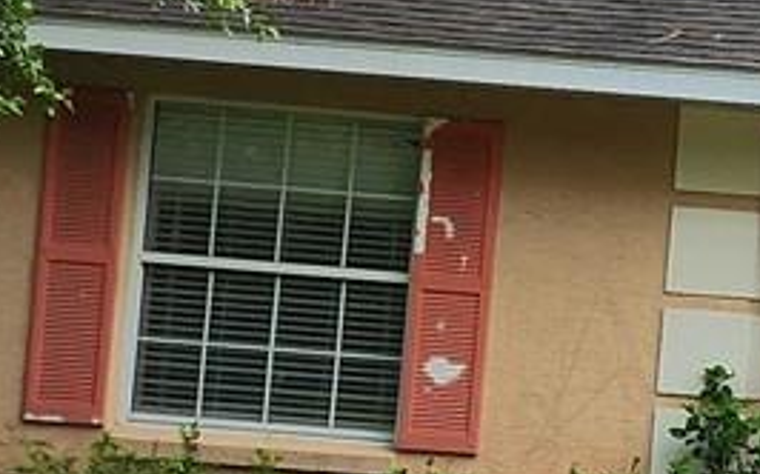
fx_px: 3168
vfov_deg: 8.6
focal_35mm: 153
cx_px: 1669
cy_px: 306
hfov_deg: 11.8
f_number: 1.8
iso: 50
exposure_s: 1/1546
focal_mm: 5
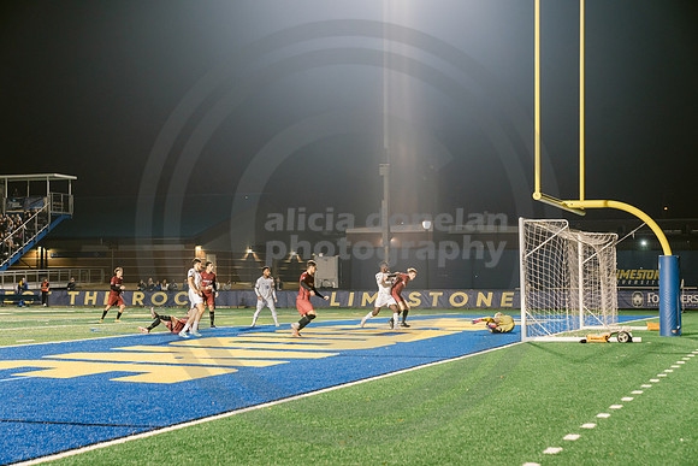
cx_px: 349
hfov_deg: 28.8
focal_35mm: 70
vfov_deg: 19.5
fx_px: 1357
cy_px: 233
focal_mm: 70
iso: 2500
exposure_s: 1/160
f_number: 4
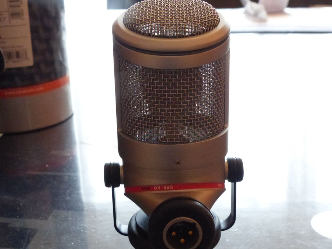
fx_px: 470
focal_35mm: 49
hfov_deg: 38.9
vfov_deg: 29.7
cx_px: 166
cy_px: 124
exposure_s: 1/80
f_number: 3.5
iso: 1600
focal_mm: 8.7
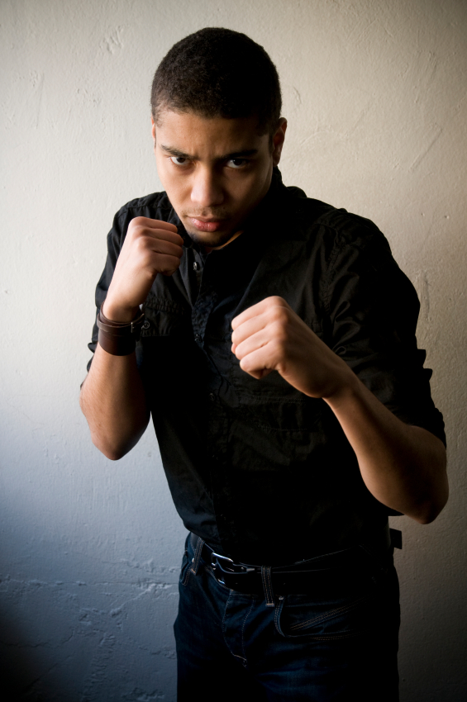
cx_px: 234
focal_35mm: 46
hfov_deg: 28.9
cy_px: 351
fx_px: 907
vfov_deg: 42.4
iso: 400
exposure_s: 1/50
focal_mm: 31
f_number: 4.5
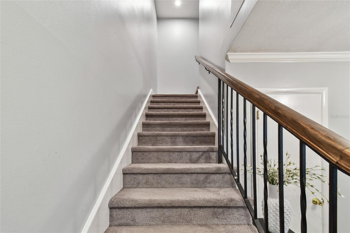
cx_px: 175
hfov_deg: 100.4
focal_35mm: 15
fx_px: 146
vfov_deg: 77.3
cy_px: 116
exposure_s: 1/1.25
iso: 100
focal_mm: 10
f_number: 7.1
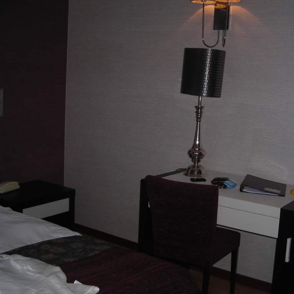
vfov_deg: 37.6
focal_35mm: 45
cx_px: 188
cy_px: 147
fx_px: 432
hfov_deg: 37.3
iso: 63
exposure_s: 1/60.1
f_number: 3.2
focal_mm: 6.3
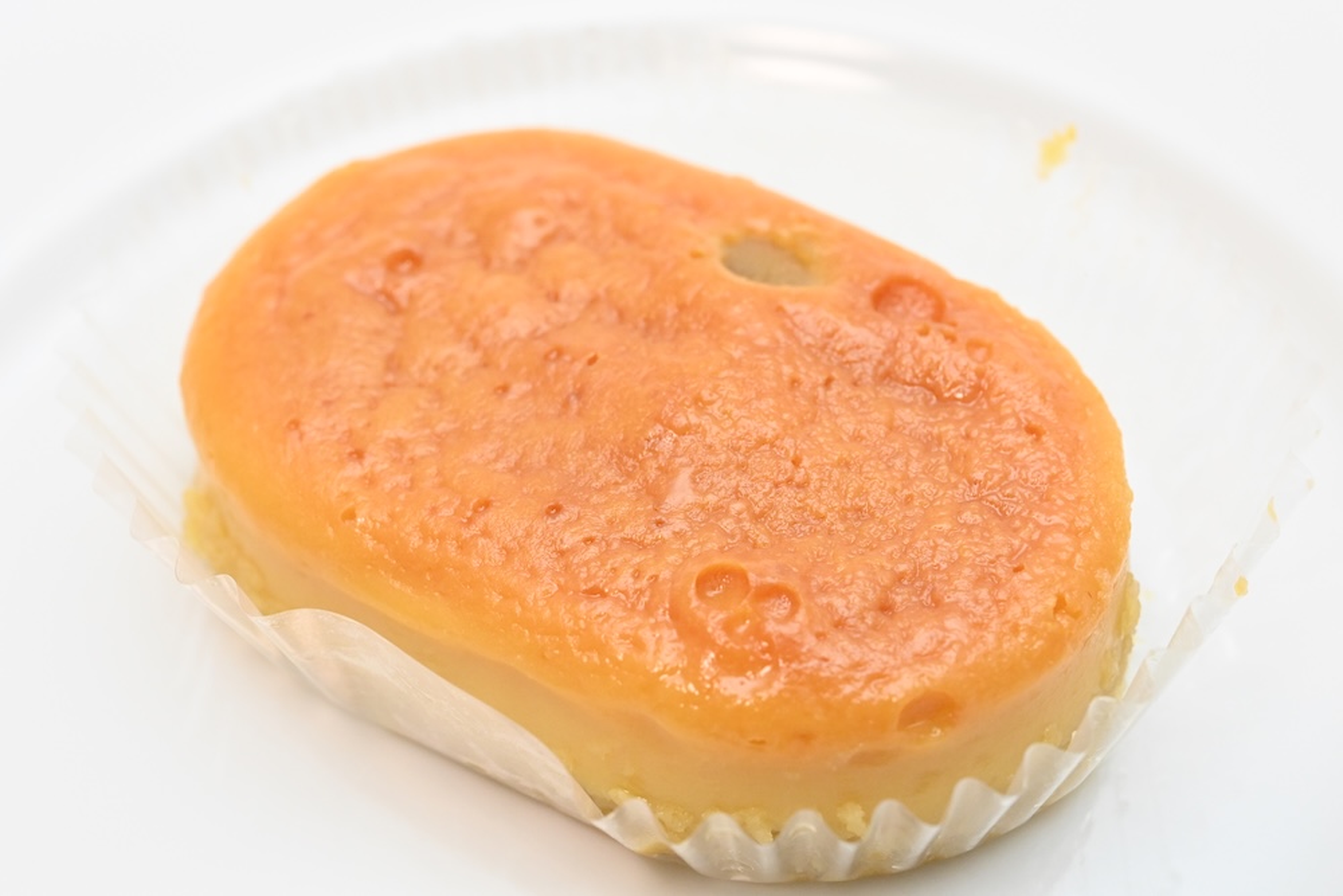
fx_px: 2239
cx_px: 672
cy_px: 448
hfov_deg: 33.4
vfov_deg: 22.6
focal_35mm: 60
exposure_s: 1/160
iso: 6400
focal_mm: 60
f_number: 11
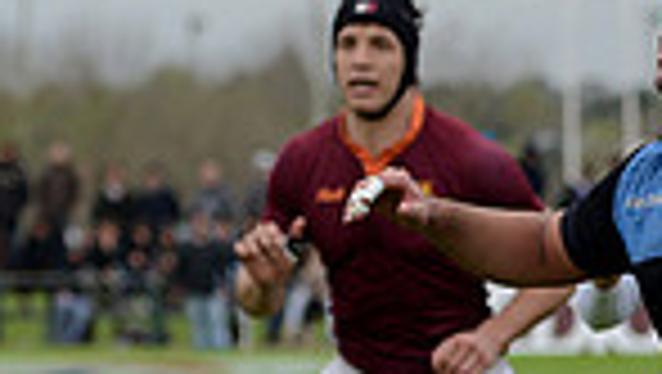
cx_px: -324
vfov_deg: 3.4
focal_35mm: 356
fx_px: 6255
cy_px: -164
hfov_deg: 6.0
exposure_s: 1/800
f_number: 2.8
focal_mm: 86
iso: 320
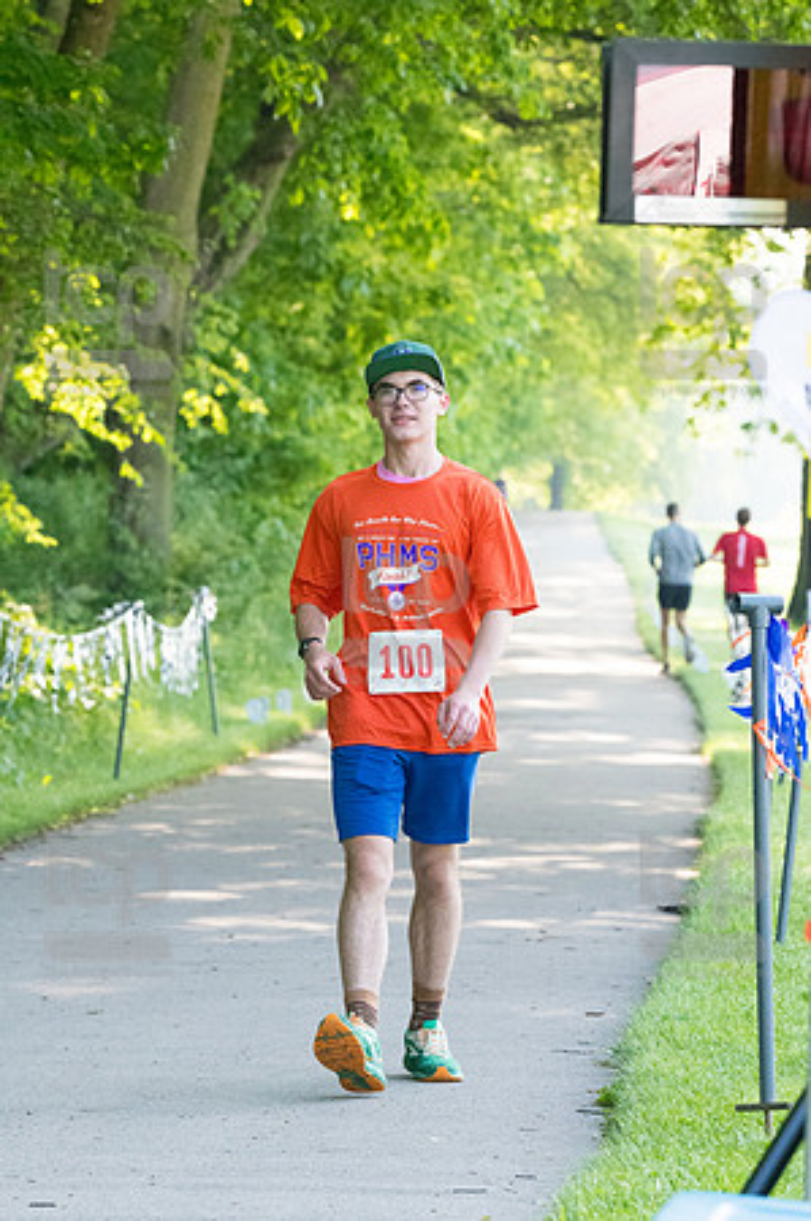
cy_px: 610
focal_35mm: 195
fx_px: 6604
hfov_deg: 7.0
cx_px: 406
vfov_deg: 10.6
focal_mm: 130
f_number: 5.6
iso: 4000
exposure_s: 1/1600
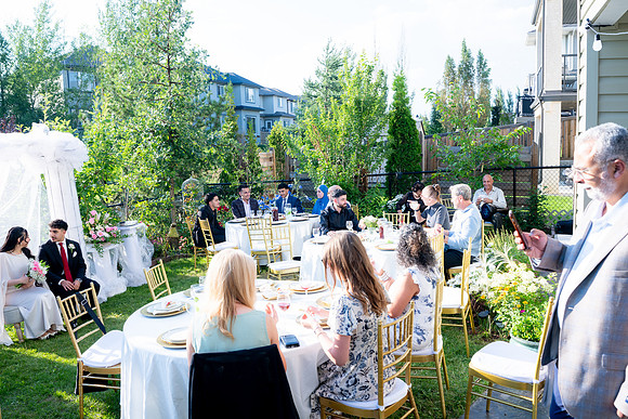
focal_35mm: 28
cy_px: 210
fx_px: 489
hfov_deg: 65.5
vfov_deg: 46.4
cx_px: 314
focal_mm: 28
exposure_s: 1/320
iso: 200
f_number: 5
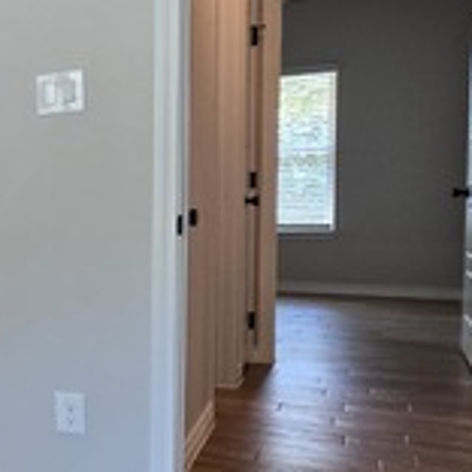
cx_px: -433
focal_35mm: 47
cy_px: 242
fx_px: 725
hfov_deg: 20.5
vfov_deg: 36.1
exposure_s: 1/60
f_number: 2.2
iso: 160
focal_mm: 2.2
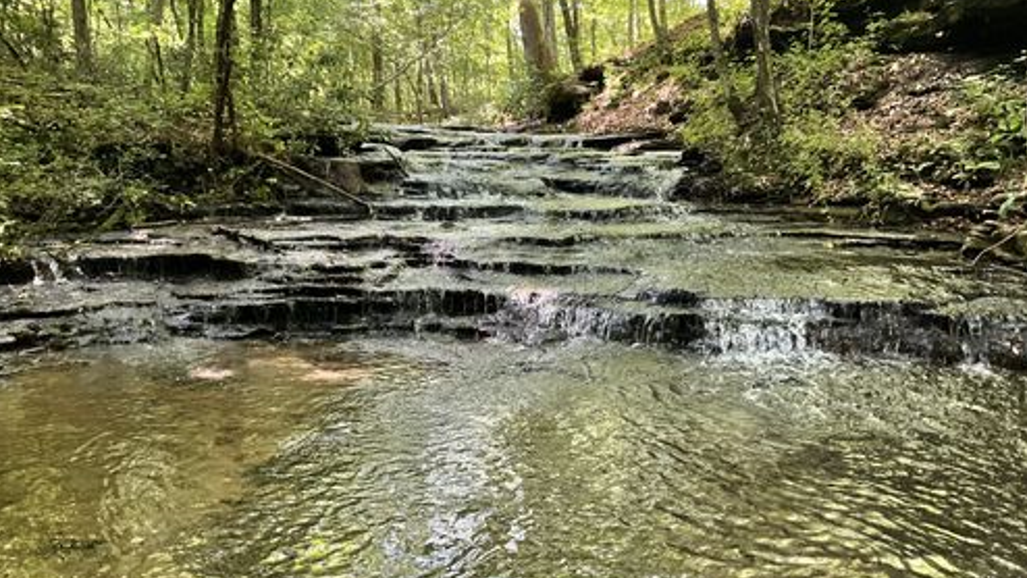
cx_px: 511
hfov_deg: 61.0
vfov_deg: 36.7
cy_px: 298
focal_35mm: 32
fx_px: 872
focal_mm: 3
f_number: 1.8
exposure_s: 1/60
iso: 160
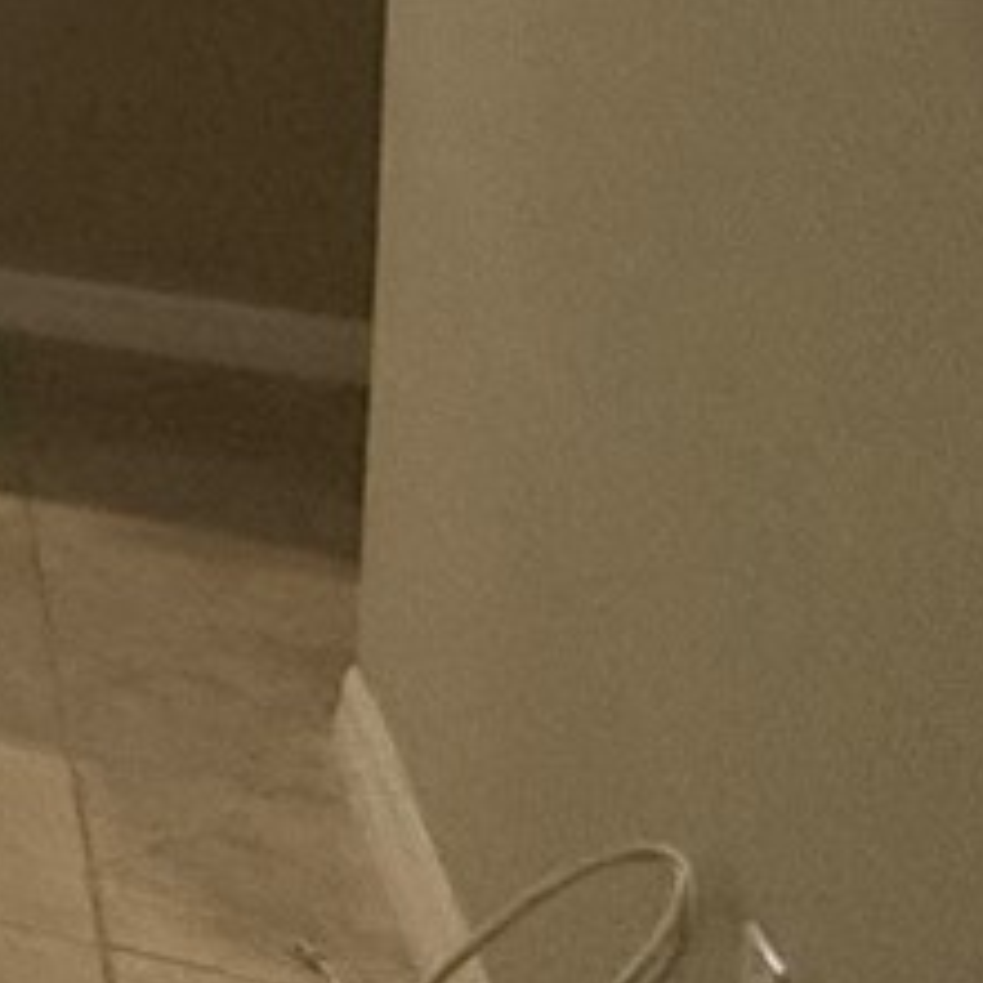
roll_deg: -0.5
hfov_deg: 11.4
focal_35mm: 90
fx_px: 2892
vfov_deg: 17.3
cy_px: -509
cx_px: -1962
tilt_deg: -1.6
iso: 250
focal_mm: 2.22
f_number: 2.2
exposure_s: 1/120
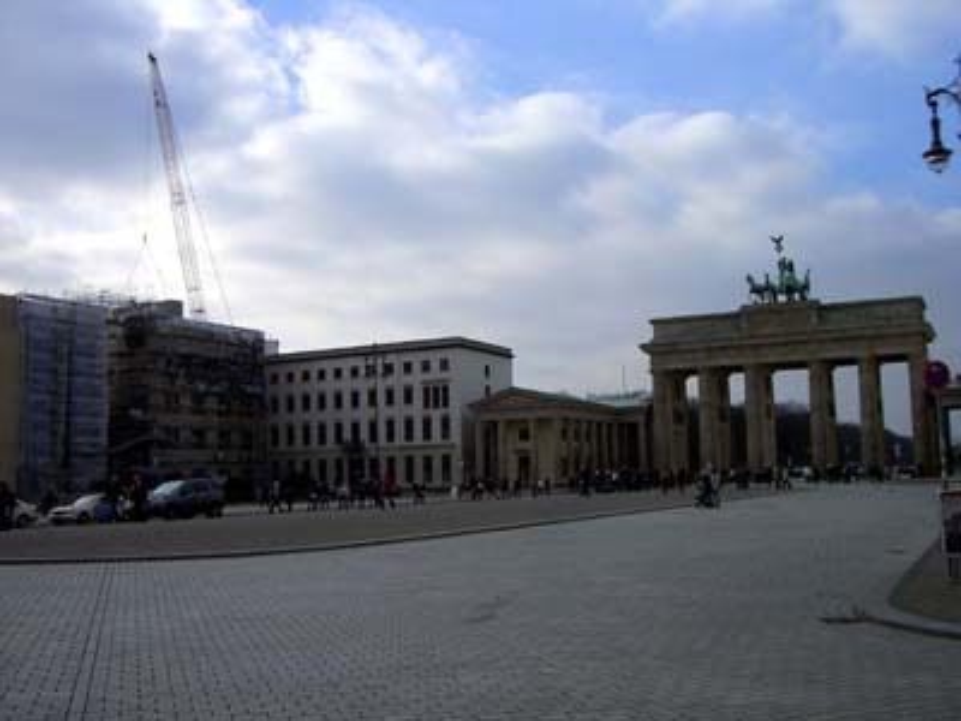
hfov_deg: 49.0
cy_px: 360
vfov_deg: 37.7
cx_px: 480
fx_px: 1055
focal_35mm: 38
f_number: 4.3
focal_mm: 6.2
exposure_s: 1/1250
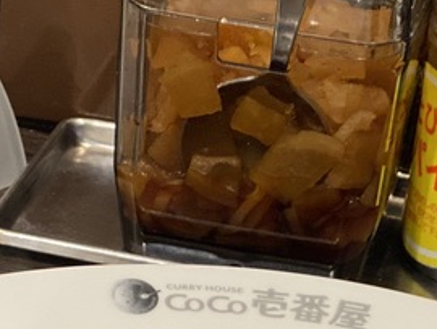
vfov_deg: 7.4
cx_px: 181
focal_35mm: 197
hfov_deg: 10.0
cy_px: 556
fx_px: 2489
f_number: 2
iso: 160
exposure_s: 1/100
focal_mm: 6
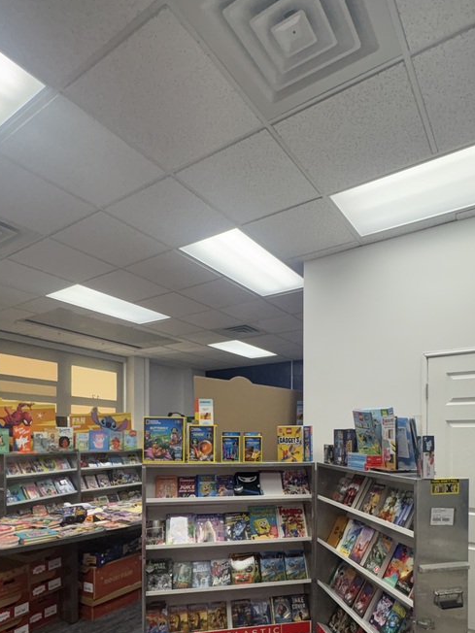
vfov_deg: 73.0
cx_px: 266
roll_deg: -0.6
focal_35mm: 22
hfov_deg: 60.9
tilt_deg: -0.5
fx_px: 403
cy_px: 444
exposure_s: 1/120
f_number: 2.2
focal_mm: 2.22
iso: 125
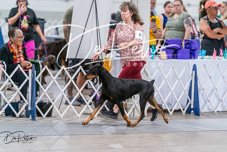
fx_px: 1123
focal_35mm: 178
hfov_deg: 11.5
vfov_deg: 7.7
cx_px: 114
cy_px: 76
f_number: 3.2
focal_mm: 178
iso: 6400
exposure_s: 1/320
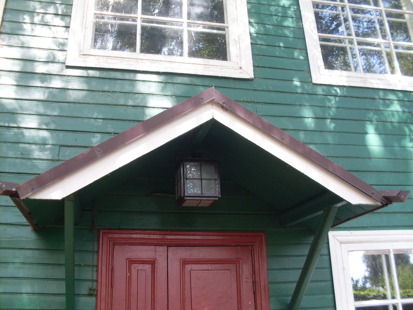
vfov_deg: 37.7
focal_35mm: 38
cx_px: 206
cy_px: 155
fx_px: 453
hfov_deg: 49.0
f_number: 2.8
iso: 100
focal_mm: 6.3
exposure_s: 1/60
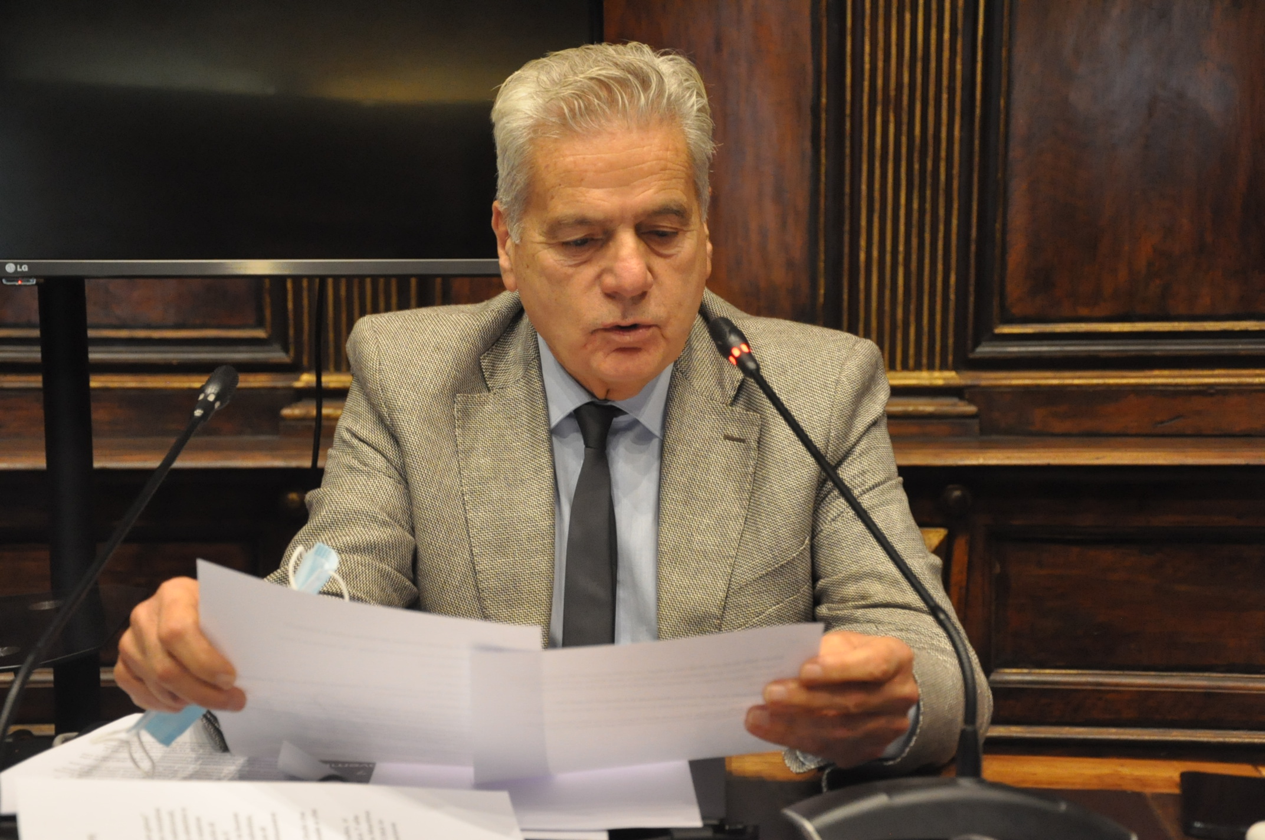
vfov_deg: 20.1
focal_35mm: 68
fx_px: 2369
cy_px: 420
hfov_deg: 29.9
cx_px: 632
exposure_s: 1/100
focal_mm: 45
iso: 2800
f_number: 4.8
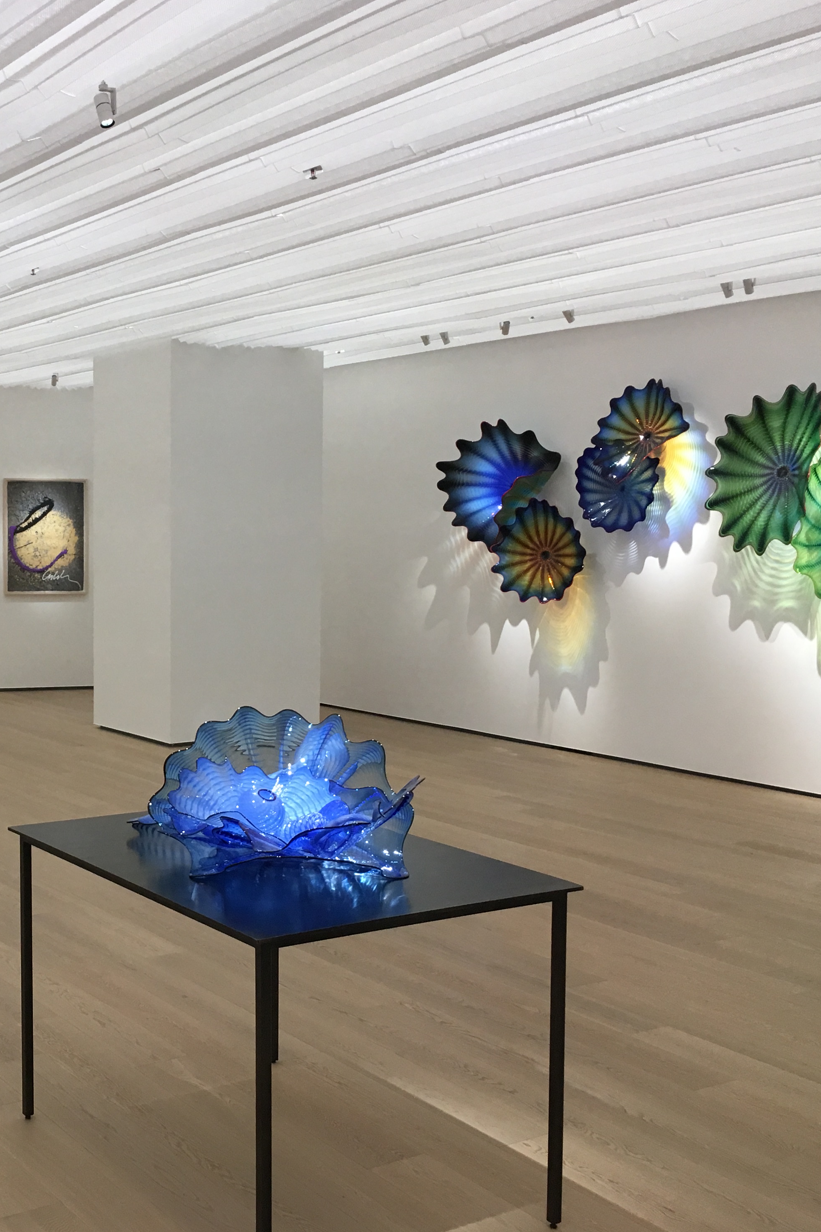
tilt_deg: -4.5
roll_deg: +0.3
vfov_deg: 47.4
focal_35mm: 41
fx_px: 1403
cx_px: 108
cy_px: 620
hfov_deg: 31.4
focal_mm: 4.15
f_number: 2.2
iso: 50
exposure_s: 1/33
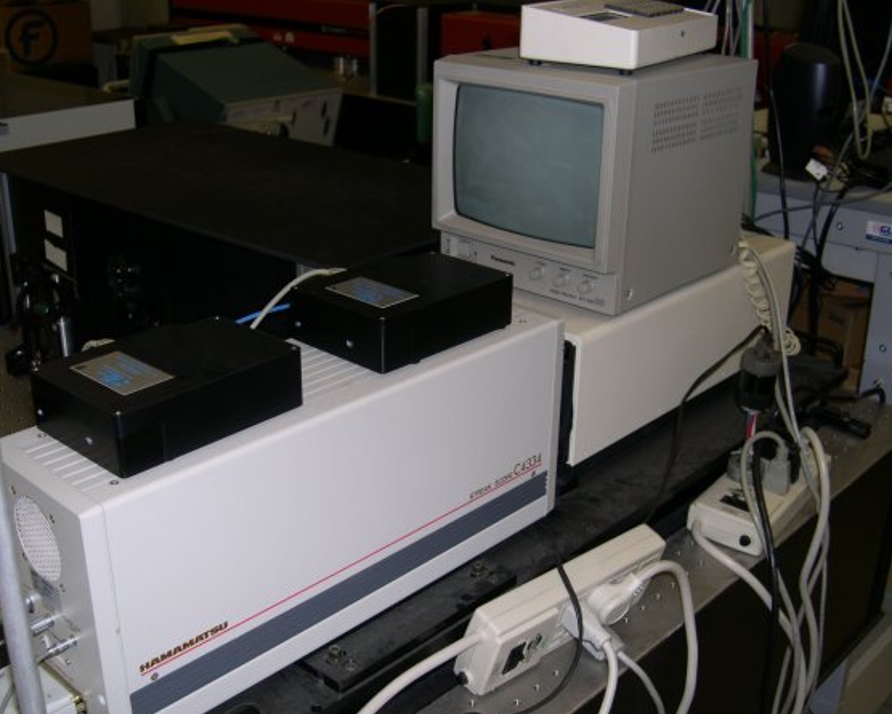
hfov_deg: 45.8
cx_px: 433
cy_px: 355
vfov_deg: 37.3
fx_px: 1056
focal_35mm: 40
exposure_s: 1/60
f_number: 2.8
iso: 100
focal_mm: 8
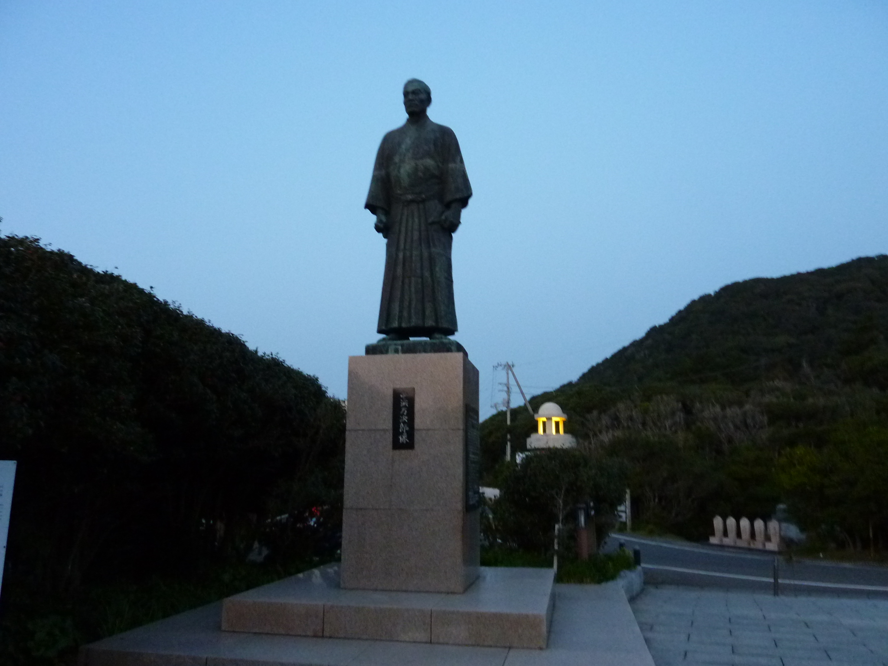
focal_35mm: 25
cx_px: 444
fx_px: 641
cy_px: 333
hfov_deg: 69.4
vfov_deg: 54.9
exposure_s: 1/8
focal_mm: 4.1
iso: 400
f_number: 3.3
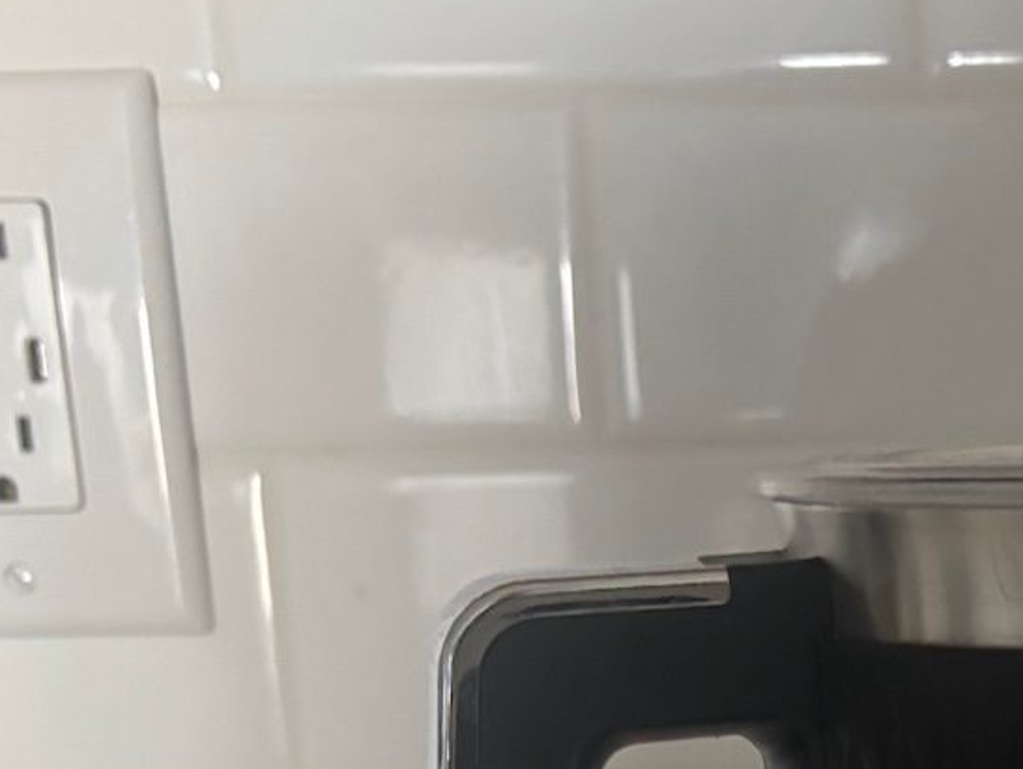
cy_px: 1008
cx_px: 1186
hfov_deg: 23.7
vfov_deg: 18.1
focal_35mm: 76
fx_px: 2247
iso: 500
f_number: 1.6
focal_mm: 5.96
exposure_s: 1/44
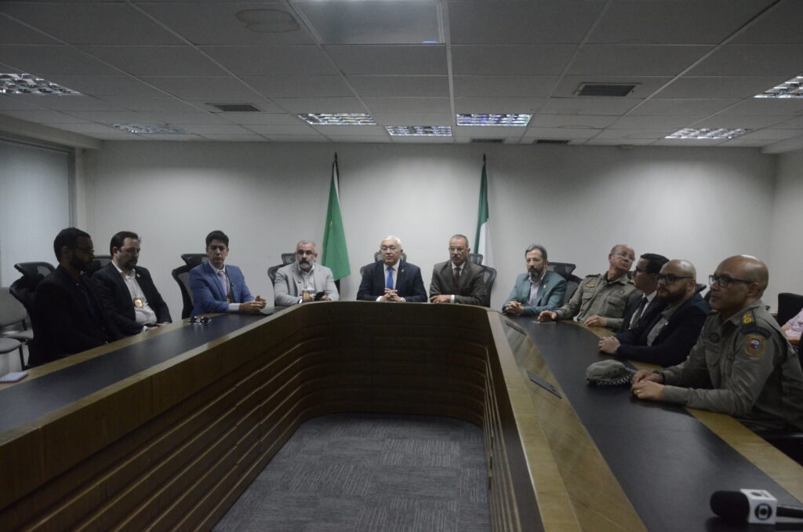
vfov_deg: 47.7
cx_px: 402
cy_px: 266
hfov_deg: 67.5
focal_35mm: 27
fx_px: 601
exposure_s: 1/200
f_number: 7.1
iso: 4000
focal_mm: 18
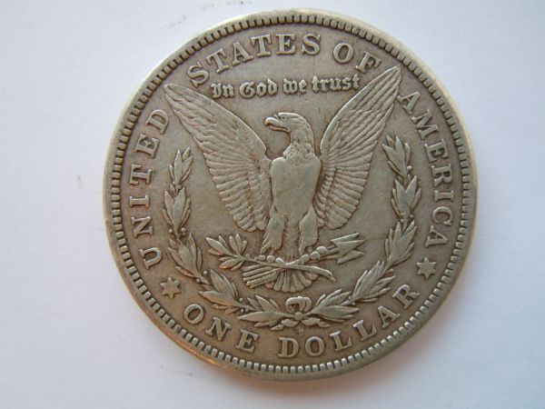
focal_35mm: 30
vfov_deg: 46.8
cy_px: 204
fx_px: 472
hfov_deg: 60.0
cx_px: 272
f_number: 3.5
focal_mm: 5.4
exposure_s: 1/60
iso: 320
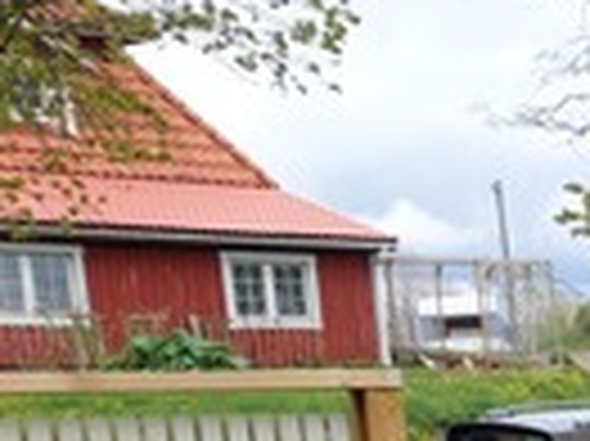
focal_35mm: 132
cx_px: 1432
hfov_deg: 12.0
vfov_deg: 10.4
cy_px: 855
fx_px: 2248
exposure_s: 1/841
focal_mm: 5.23
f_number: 1.8
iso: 40
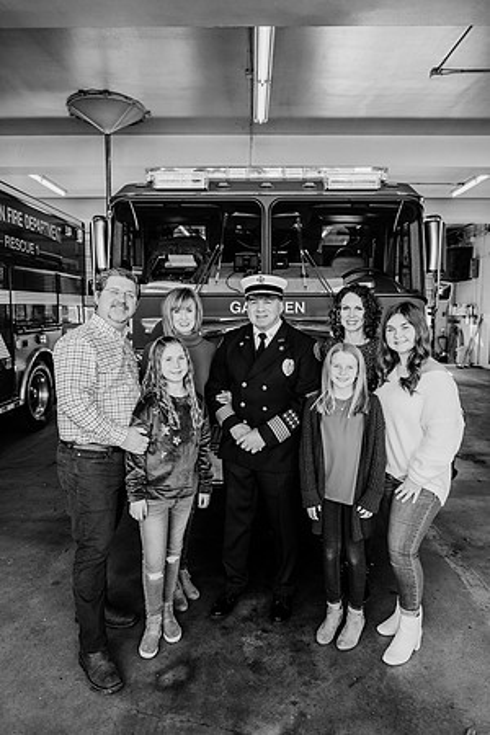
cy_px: 368
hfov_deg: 53.1
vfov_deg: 73.7
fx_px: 490
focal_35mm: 24
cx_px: 245
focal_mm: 24
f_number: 3.2
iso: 250
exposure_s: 1/250
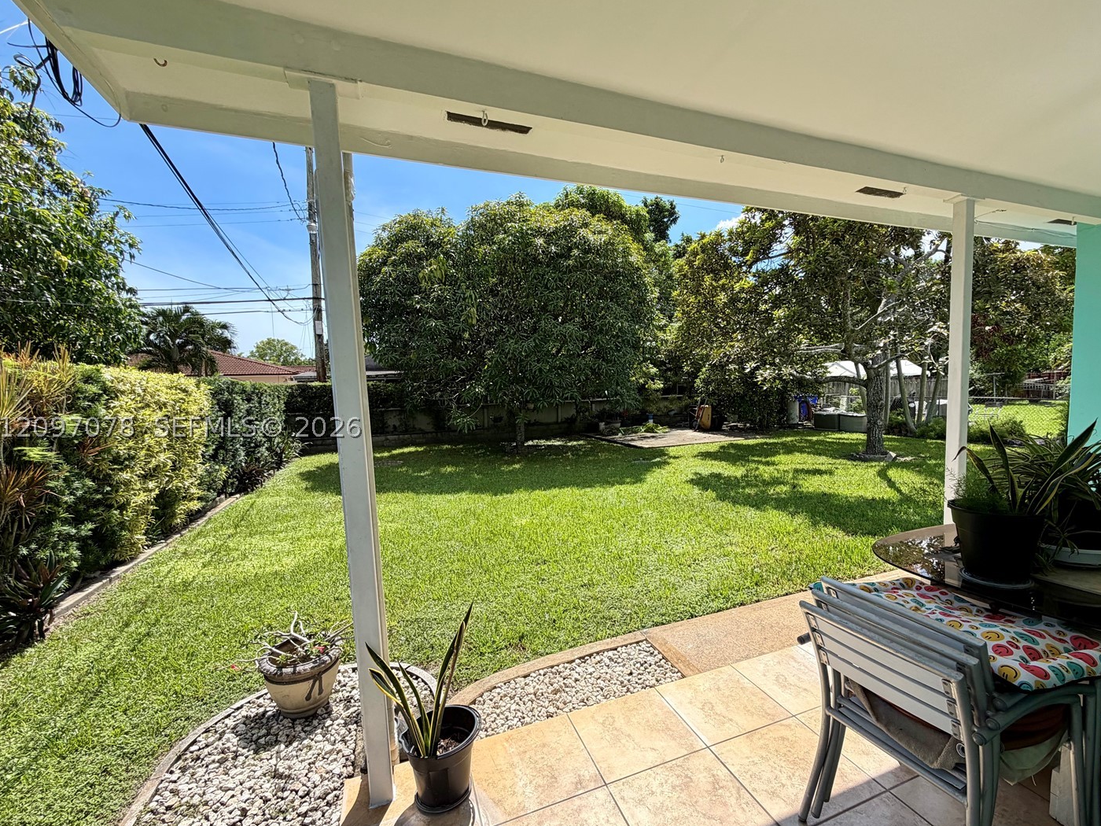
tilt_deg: -3.9
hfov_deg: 94.2
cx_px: 602
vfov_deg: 78.1
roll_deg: +2.8
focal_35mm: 16
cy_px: 427
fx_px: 509
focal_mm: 2.22
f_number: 2.2
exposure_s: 1/770
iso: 25
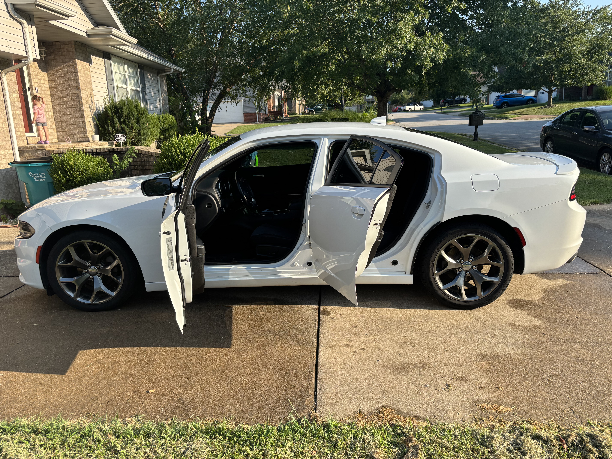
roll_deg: +1.8
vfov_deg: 53.1
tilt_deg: -11.4
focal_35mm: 26
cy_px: 230
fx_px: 460
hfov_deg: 67.3
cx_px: 306
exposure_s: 1/1152
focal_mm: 5.96
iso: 50
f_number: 1.6
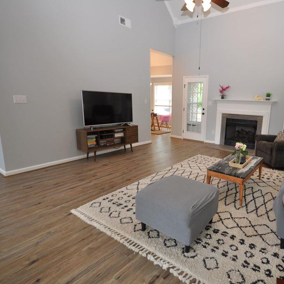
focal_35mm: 20
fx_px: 186
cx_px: 195
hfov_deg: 72.0
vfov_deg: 74.8
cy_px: 139
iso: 450
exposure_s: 1/60
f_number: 4
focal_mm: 10
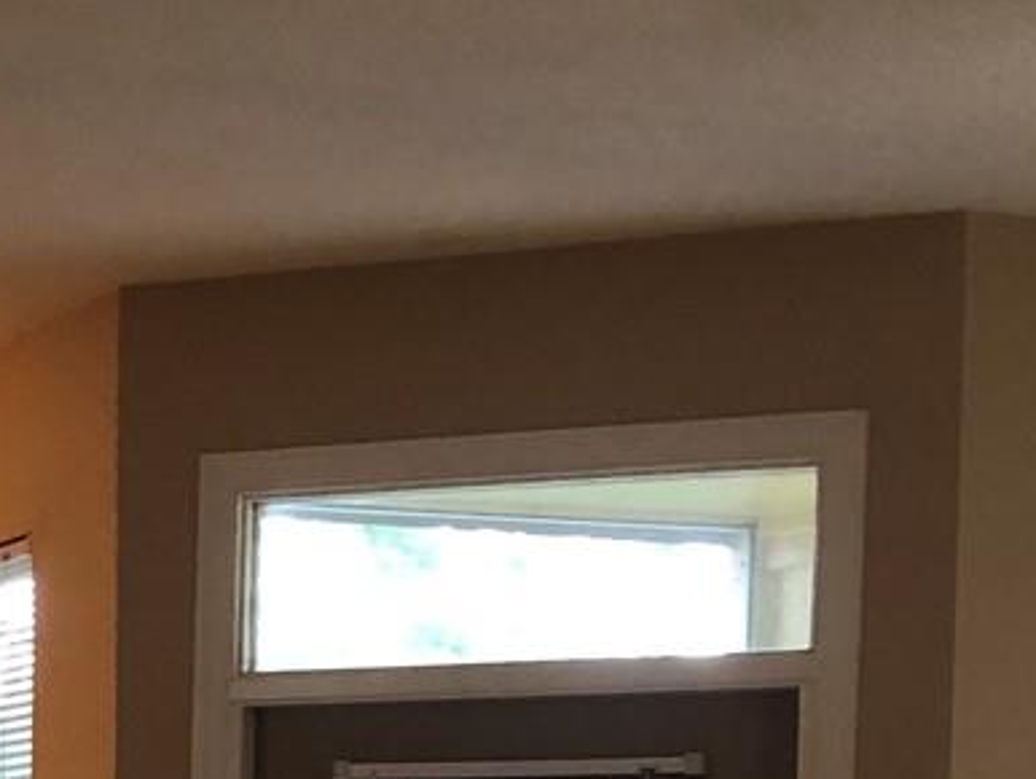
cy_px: 1351
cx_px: -118
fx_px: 3474
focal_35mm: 116
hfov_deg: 16.4
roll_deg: -0.1
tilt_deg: -6.6
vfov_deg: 11.9
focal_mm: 3.99
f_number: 1.8
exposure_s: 1/30
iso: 40
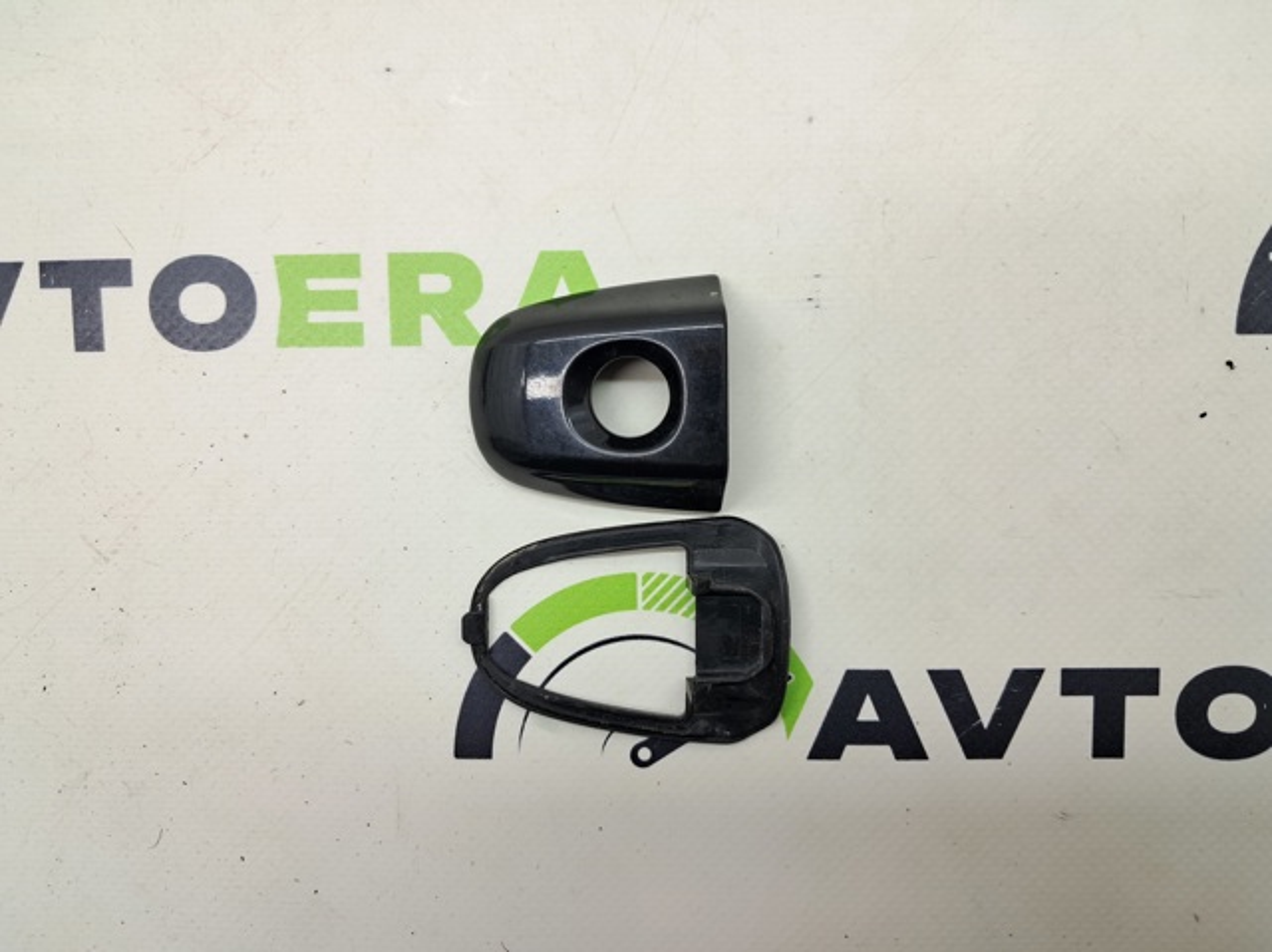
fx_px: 991
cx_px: 636
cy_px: 476
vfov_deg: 51.3
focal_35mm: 27
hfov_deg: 65.4
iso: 50
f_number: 1.8
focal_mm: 4
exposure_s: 1/50
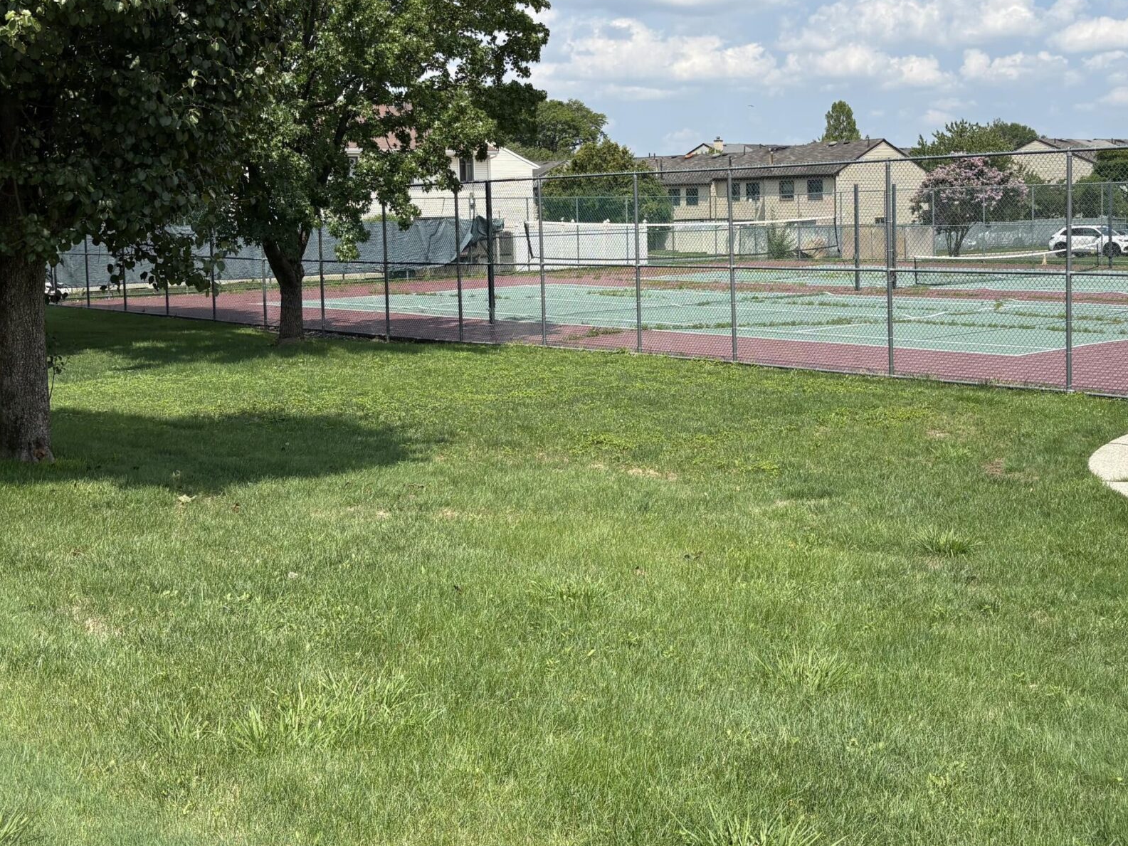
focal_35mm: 42
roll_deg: +1.8
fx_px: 1369
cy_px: 275
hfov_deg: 44.5
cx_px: 682
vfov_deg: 34.0
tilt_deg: -2.2
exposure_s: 1/3831
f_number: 1.6
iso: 50
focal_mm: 5.96
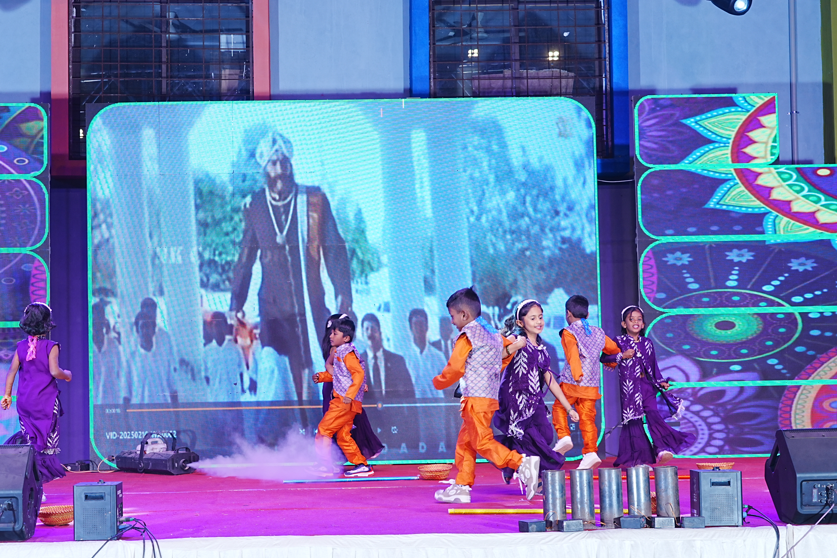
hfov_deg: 31.3
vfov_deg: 21.2
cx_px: 313
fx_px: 1488
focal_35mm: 64
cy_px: 314
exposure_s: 1/160
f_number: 5.6
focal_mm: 49
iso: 400
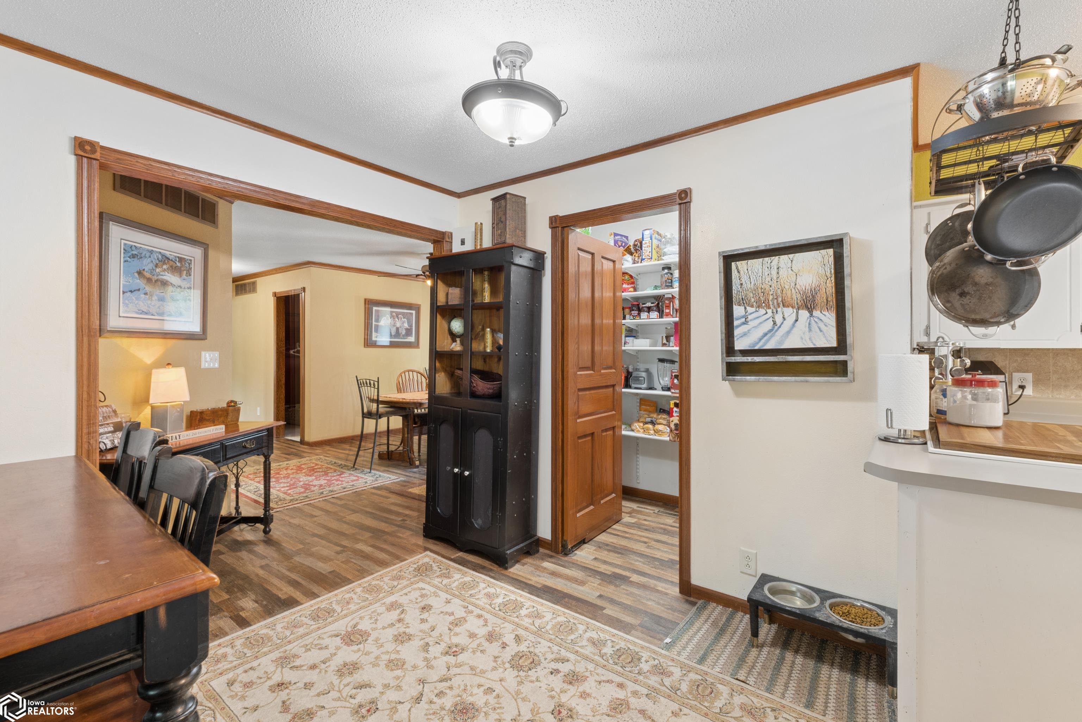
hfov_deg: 100.4
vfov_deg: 77.3
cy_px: 361
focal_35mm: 15
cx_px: 541
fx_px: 451
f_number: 8
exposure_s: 1/2.5
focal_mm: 10
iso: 200
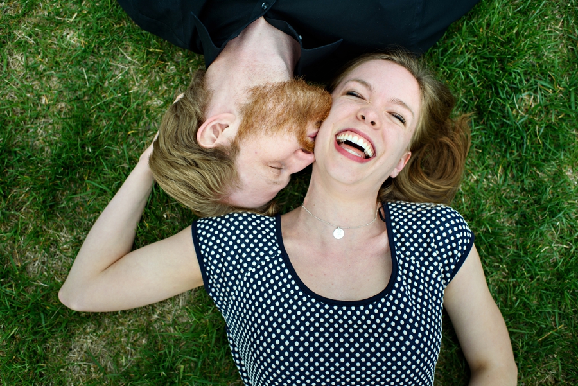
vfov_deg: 37.9
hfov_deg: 54.4
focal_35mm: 35
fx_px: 562
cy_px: 193
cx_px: 289
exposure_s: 1/200
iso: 200
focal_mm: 35
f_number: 2.8
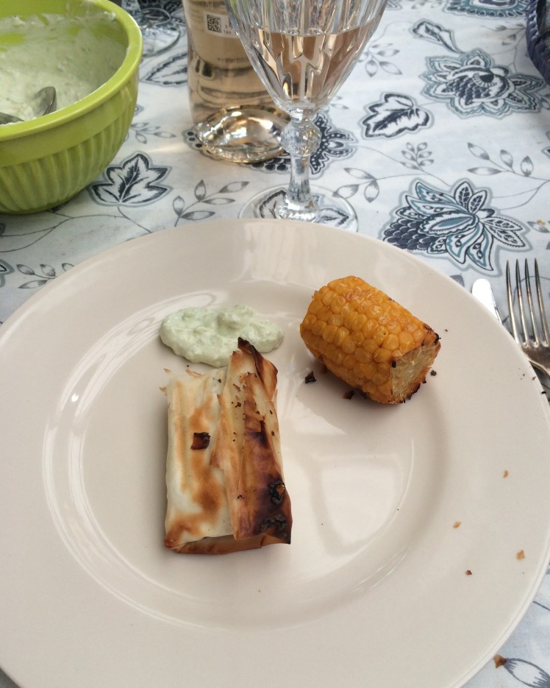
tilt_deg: -53.9
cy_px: 369
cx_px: 278
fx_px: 631
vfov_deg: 57.1
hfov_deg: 47.1
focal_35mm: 31
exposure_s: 1/100
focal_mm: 4.15
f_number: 2.2
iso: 64
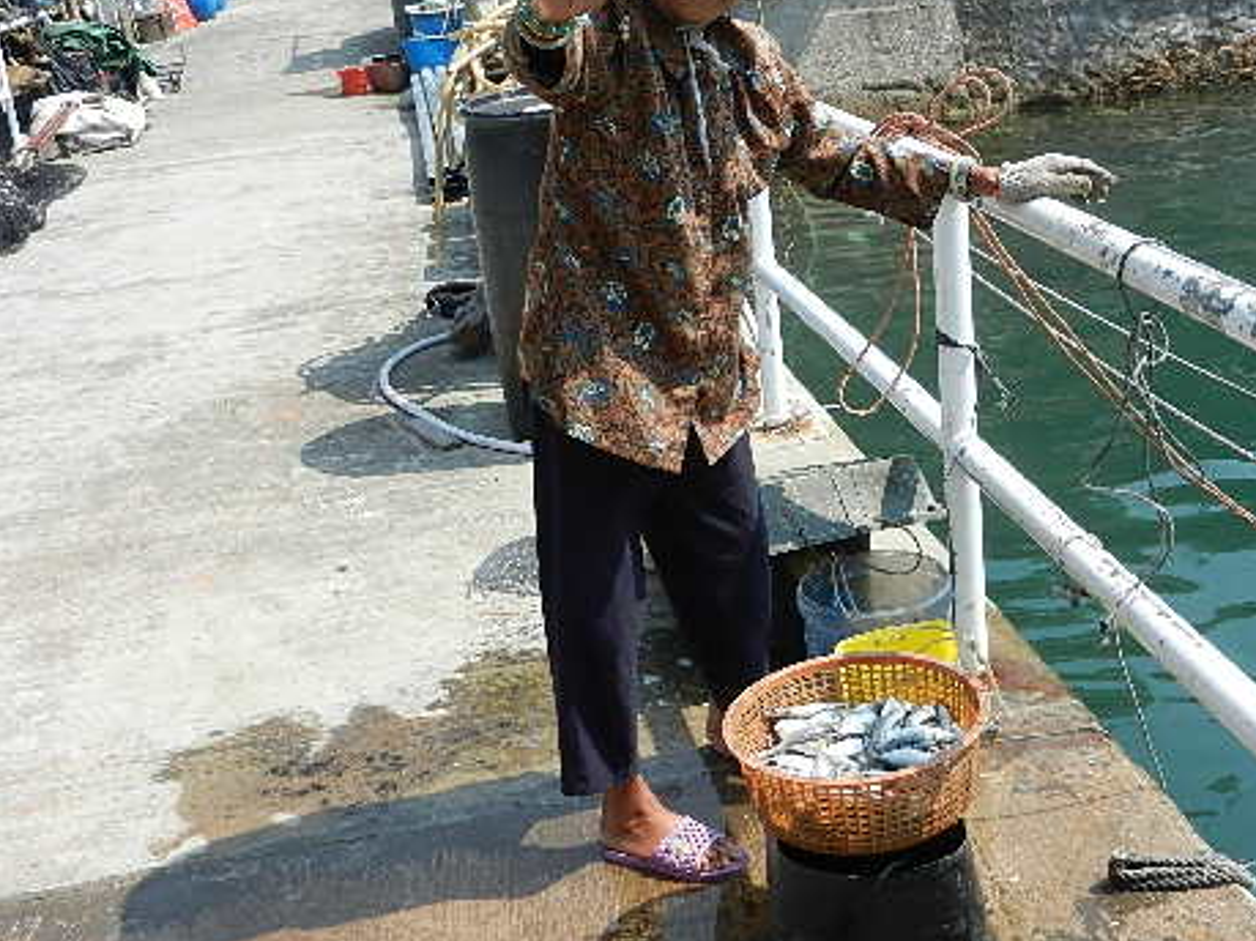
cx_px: 783
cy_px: 399
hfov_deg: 41.0
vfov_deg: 31.5
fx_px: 1669
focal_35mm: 46
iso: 160
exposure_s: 1/1000
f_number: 3.8
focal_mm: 5.9
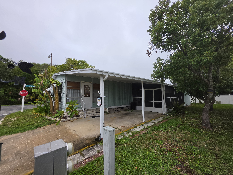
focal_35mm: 13
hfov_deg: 106.2
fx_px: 88
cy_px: 88
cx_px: 116
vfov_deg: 89.9
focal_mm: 2.2
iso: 32
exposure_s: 1/120
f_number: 1.9
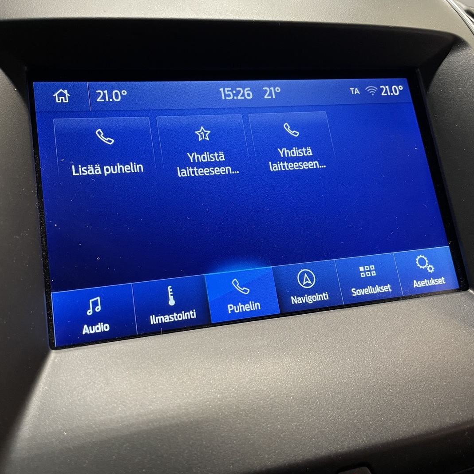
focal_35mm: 31
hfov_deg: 52.4
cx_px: 213
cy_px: 239
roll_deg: -2.5
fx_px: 480
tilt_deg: -26.7
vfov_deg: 52.5
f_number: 1.6
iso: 250
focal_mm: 4.2
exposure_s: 1/56
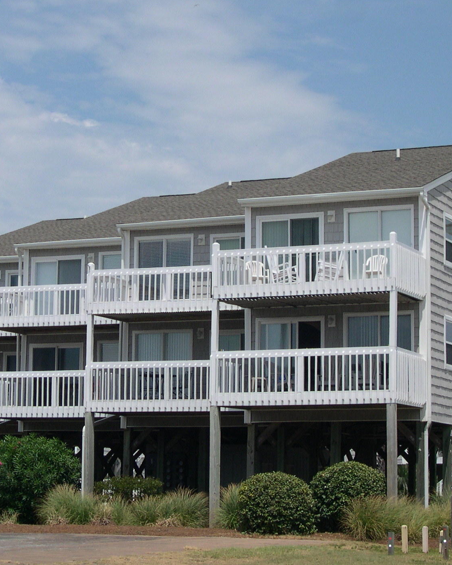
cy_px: 228
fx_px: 1639
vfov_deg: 19.5
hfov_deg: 15.7
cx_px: 139
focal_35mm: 98
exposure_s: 1/373
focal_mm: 13.2
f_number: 9.6
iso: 141
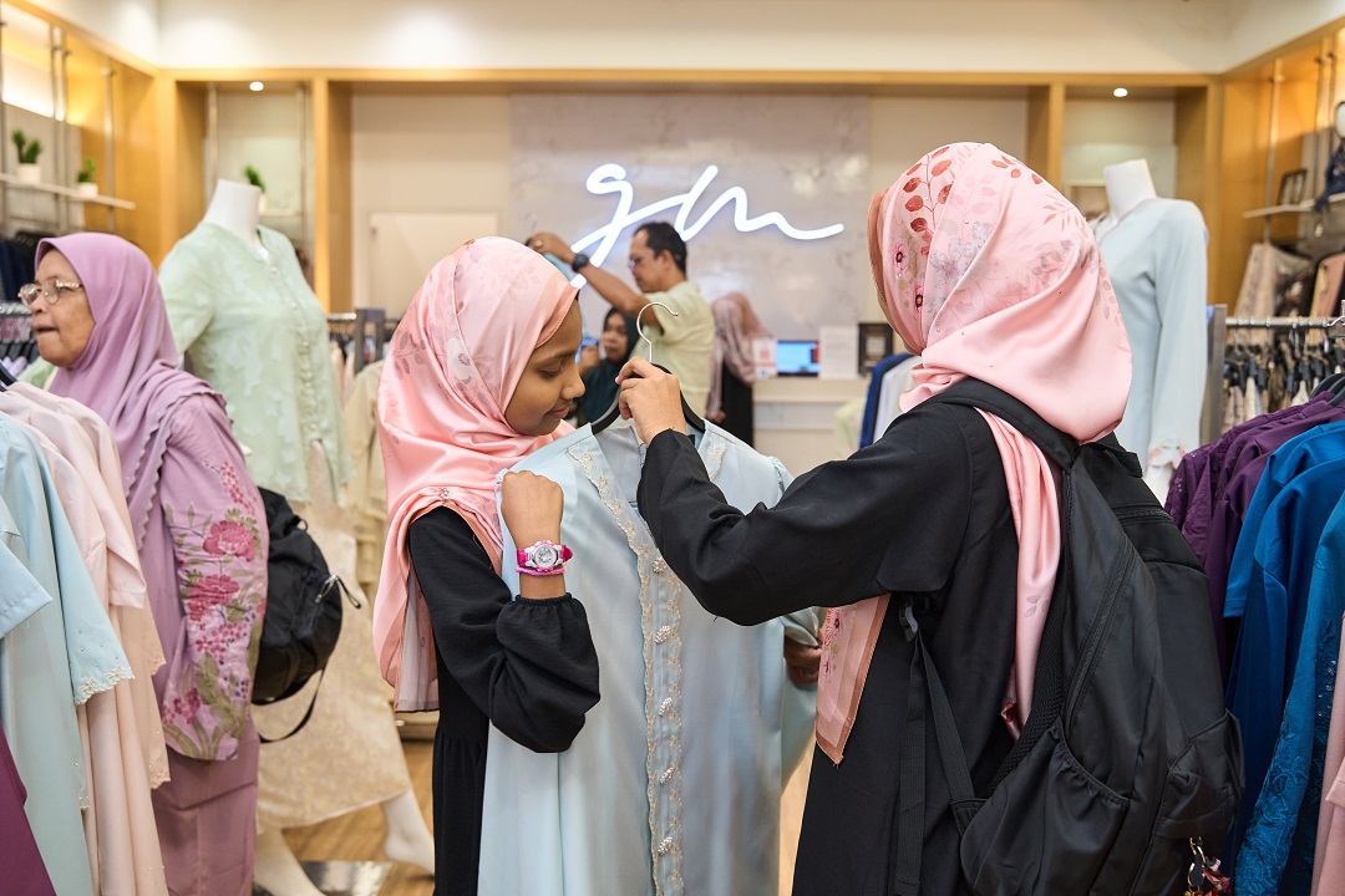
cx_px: 672
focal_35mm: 34
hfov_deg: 55.8
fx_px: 1270
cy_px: 448
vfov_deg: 38.9
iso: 1250
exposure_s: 1/125
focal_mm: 34
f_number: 4
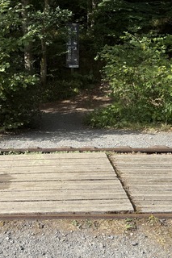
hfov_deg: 33.7
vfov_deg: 49.4
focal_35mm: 39
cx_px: 50
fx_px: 280
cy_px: 111
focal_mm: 6.76
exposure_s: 1/1522
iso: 80
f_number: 1.78
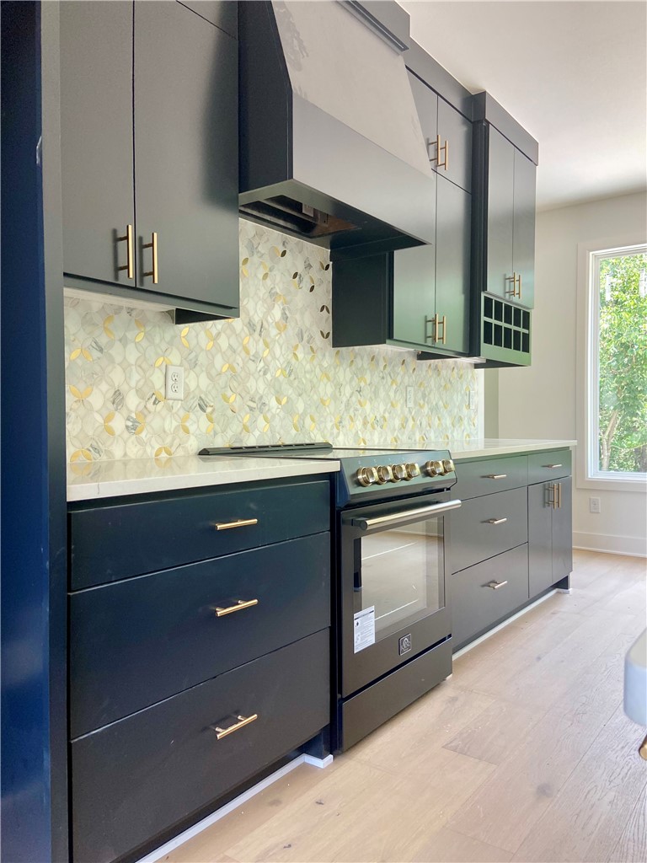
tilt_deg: -1.9
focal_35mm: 26
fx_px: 648
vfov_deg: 67.3
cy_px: 432
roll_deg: -0.3
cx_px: 324
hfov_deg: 53.1
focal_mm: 4.25
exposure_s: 1/121
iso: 100
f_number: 1.8
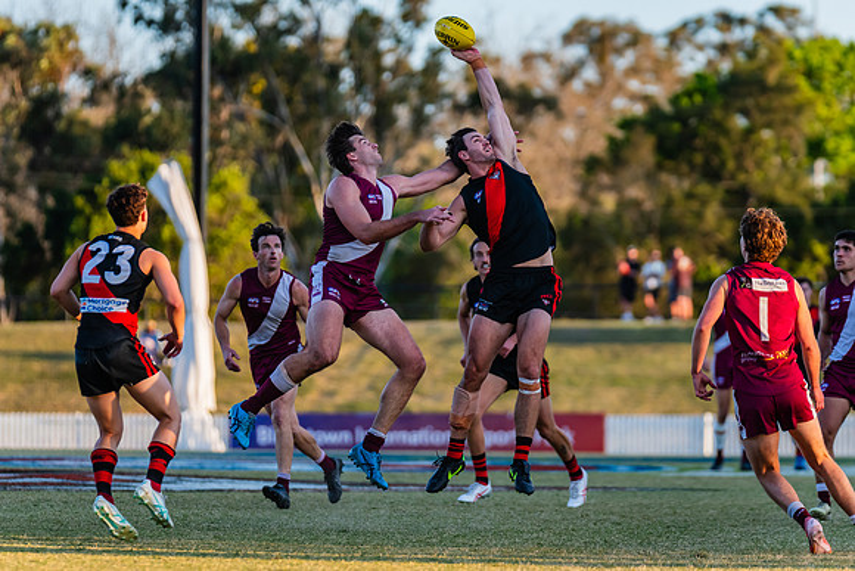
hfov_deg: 7.0
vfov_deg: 4.7
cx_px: 406
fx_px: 6986
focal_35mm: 294
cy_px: 284
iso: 800
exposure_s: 1/1250
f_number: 4
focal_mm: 270
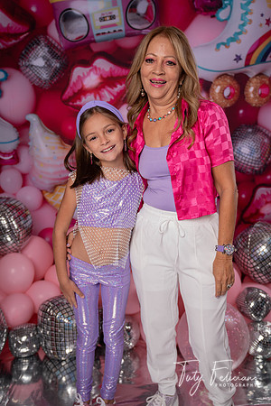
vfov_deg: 54.4
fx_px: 395
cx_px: 136
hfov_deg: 37.9
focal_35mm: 35
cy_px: 203
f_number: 3.2
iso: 50
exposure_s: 1/250
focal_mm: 35
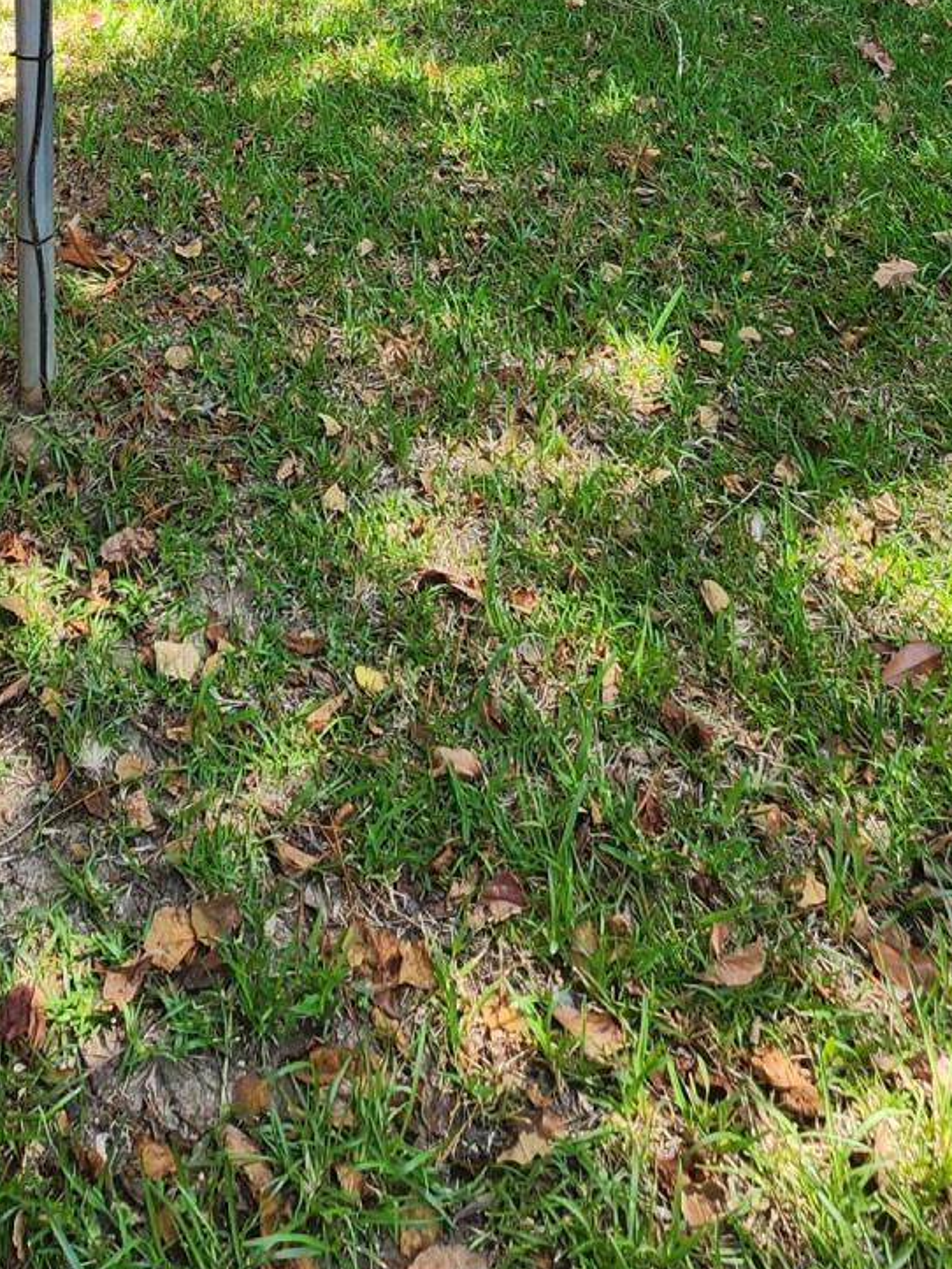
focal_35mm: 36
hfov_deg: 38.7
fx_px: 1319
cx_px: 246
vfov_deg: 37.1
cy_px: -302
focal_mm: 2.2
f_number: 2.2
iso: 50
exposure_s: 1/233
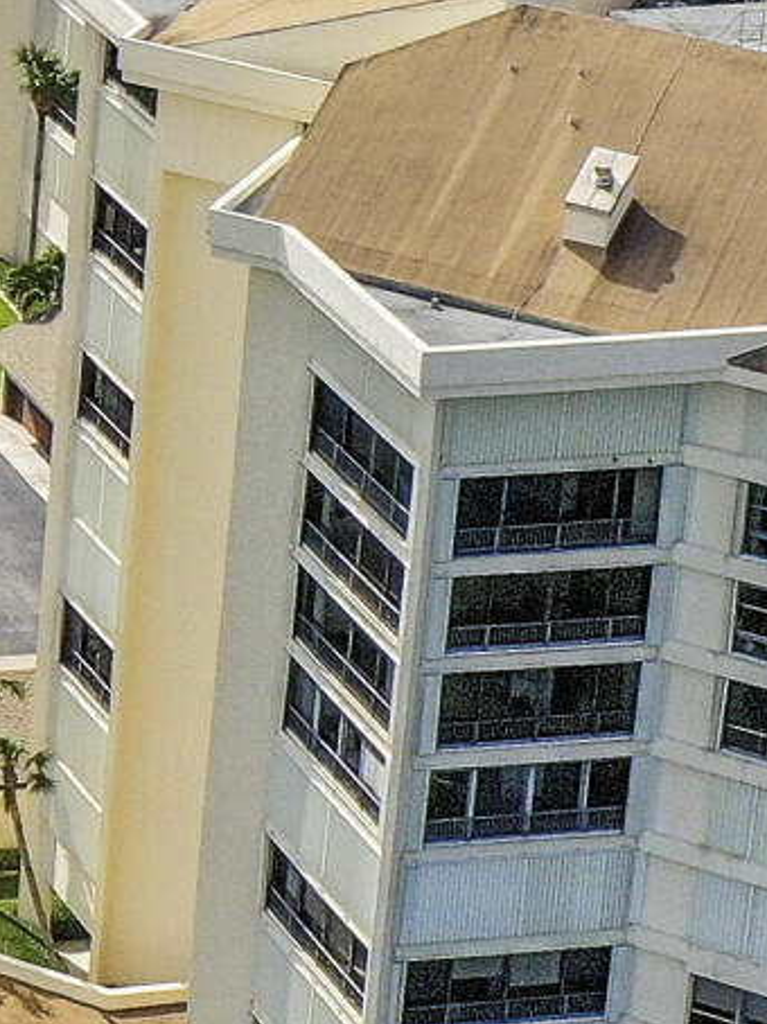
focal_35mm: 178
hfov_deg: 7.3
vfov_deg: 11.0
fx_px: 5264
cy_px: 88
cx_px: -1636
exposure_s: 1/1000
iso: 100
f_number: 4.5
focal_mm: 10.26
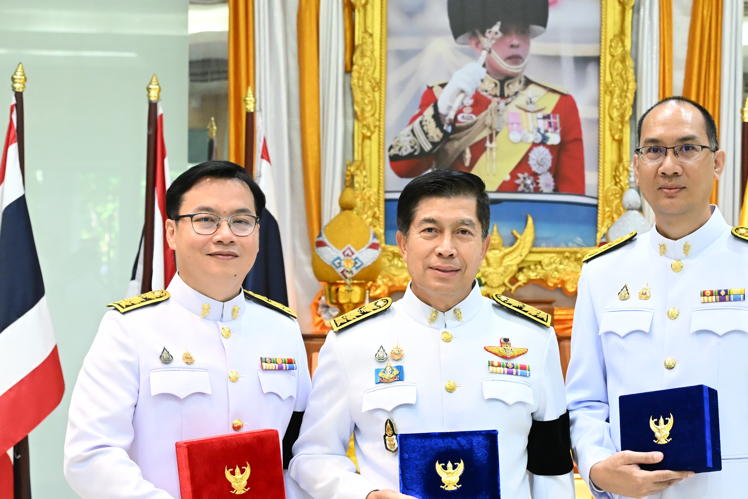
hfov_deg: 26.9
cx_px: 464
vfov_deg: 18.2
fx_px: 1558
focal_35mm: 75
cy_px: 279
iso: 6400
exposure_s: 1/200
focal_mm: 44
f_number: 4
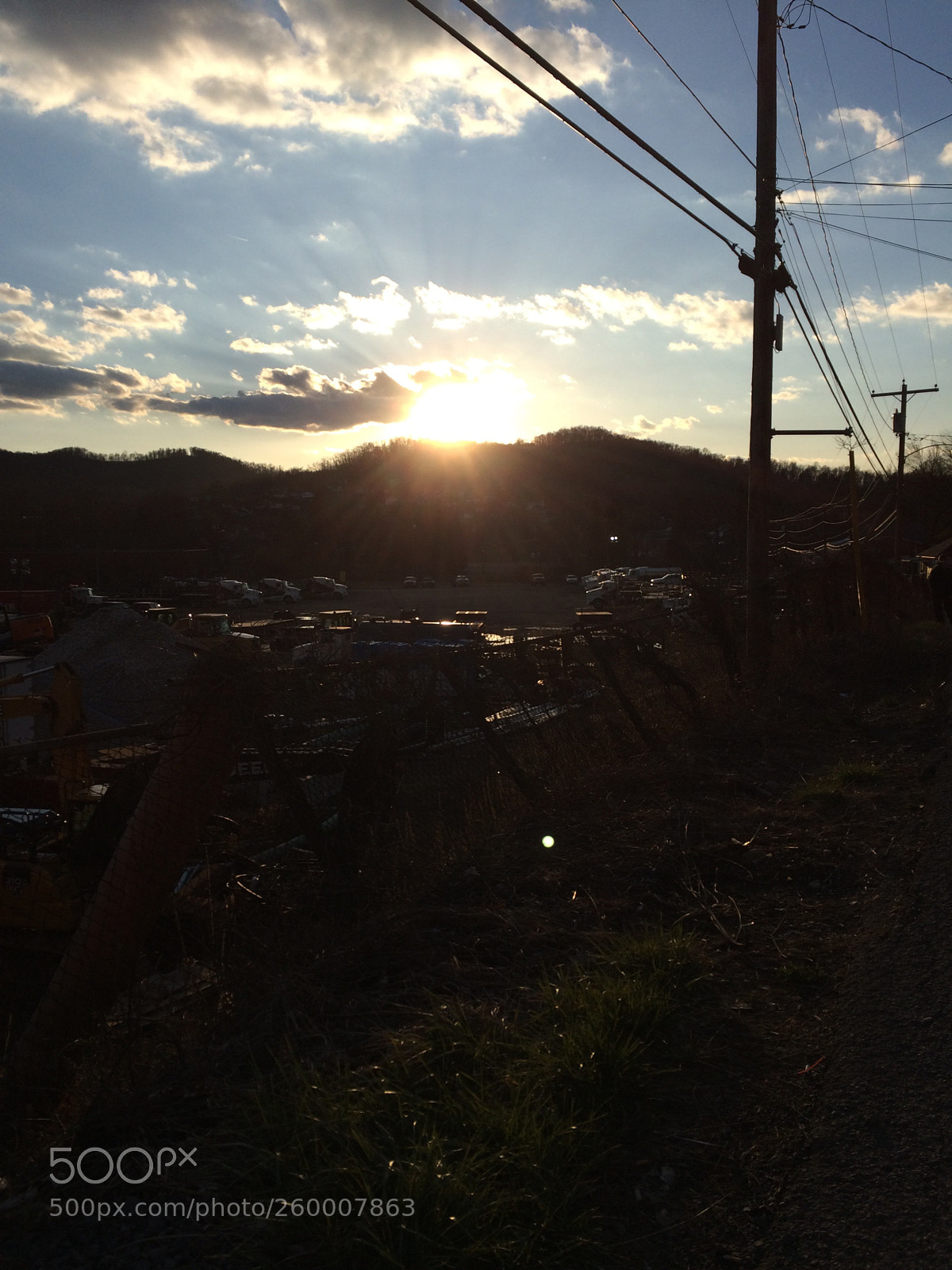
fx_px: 1063
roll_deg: -0.9
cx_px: 476
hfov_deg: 48.2
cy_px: 635
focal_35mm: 29
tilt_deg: -7.7
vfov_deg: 61.7
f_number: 2.2
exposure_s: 1/2933
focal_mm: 4.15
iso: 32
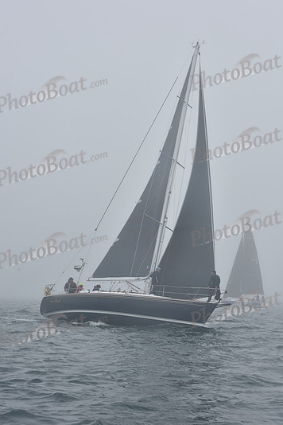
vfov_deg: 26.6
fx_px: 896
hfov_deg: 17.9
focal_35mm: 76
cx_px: 149
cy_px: 197
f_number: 11
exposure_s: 1/800
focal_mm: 70
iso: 250
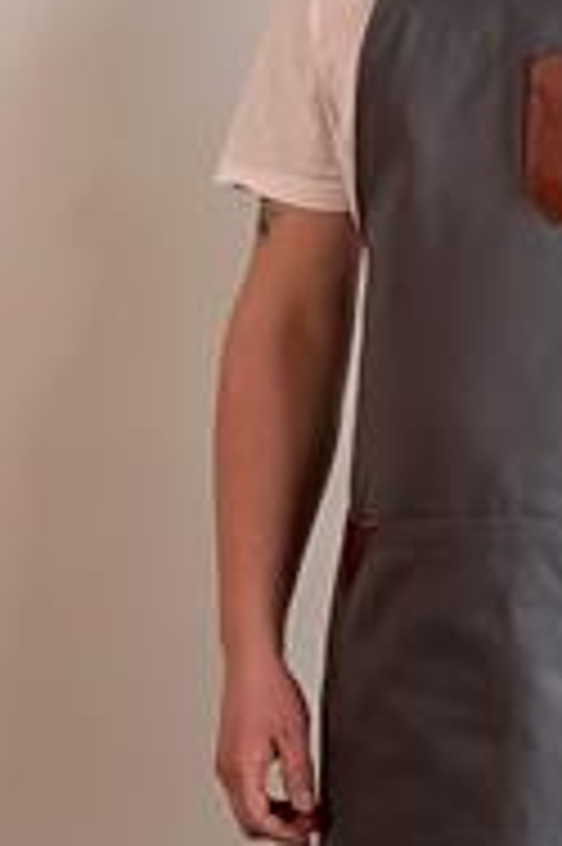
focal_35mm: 176
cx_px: 607
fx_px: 4129
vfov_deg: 11.6
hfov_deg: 7.7
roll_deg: -0.1
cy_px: 169
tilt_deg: +2.0
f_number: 2.8
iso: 160
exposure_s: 1/100
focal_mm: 9
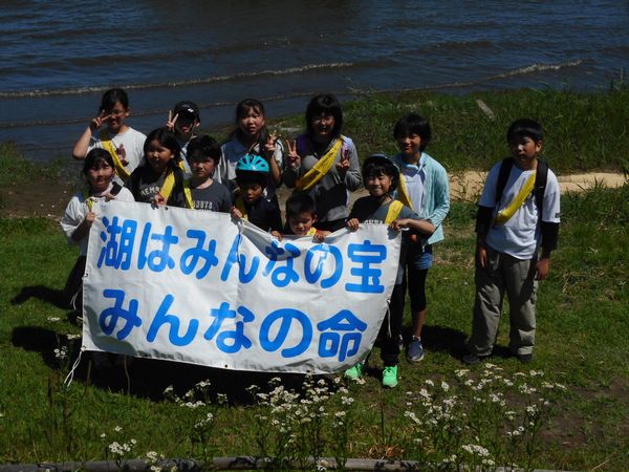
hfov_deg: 29.0
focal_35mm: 67
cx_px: 314
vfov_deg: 21.9
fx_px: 1217
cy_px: 236
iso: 80
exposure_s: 1/1000
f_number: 5.3
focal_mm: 12
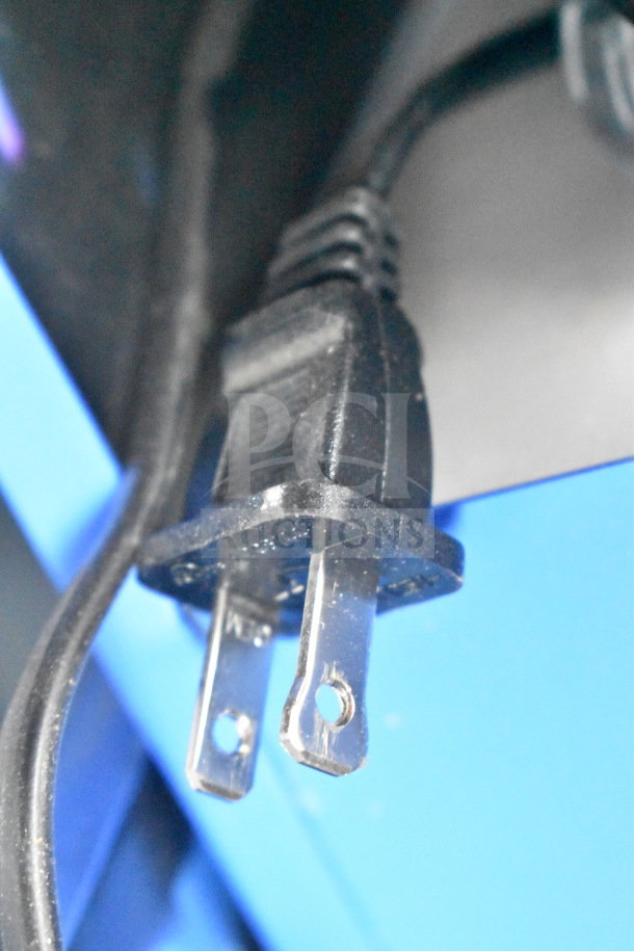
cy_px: 476
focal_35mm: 82
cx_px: 317
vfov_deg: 24.6
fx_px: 2179
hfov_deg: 16.6
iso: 25600
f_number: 5.6
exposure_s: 1/100
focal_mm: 55
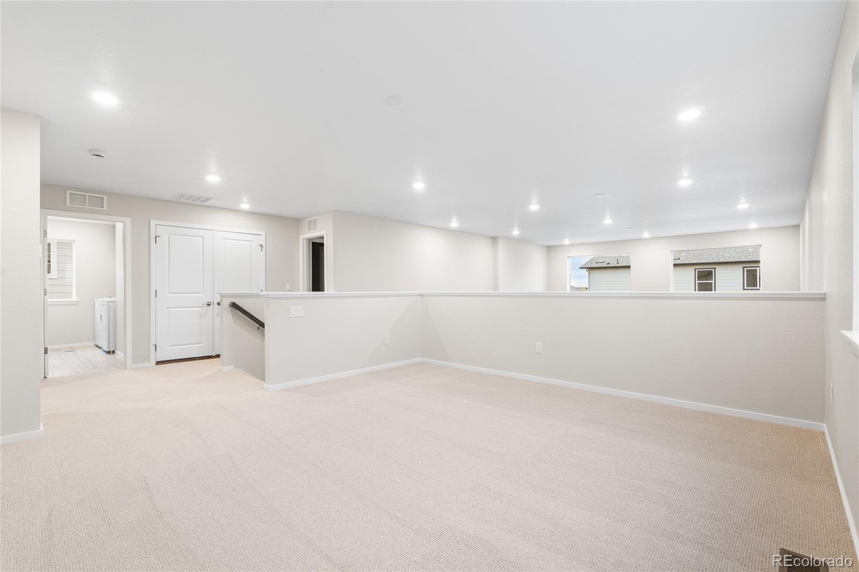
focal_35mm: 16
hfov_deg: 96.7
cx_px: 430
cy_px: 286
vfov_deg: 73.7
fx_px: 382
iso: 100
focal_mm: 16
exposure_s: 1/3
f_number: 8
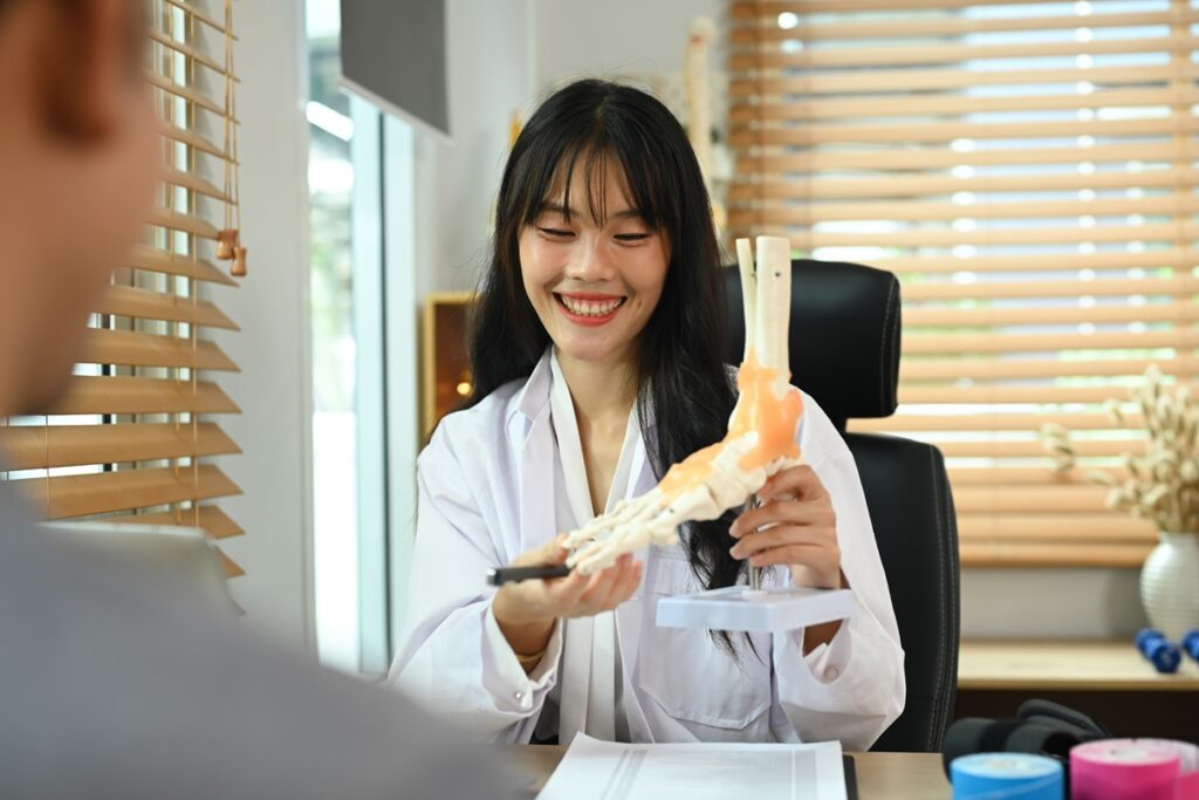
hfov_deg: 39.6
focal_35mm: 50
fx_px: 1665
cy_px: 400
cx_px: 600
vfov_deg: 27.0
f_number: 2.8
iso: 500
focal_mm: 50
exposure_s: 1/200
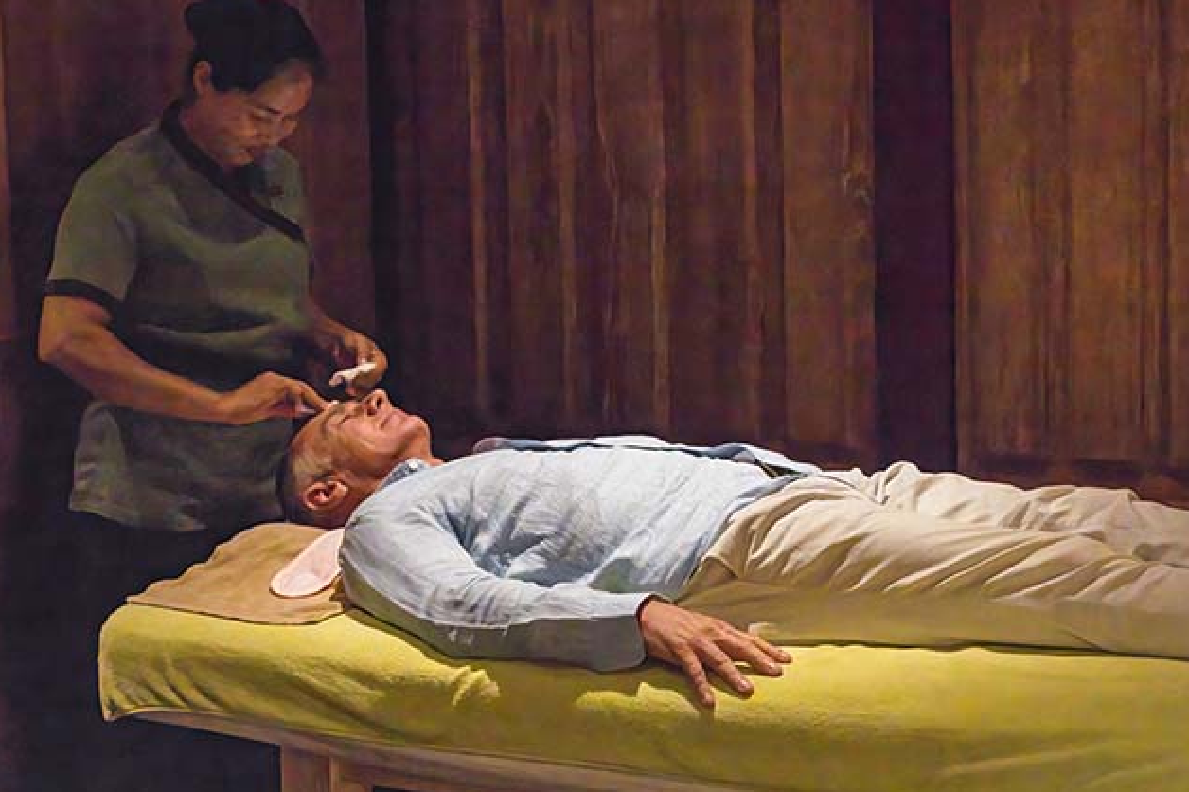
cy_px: 258
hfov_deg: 37.0
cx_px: 860
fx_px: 1742
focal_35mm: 53
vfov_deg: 25.5
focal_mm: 34.5
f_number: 5.6
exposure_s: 1/250
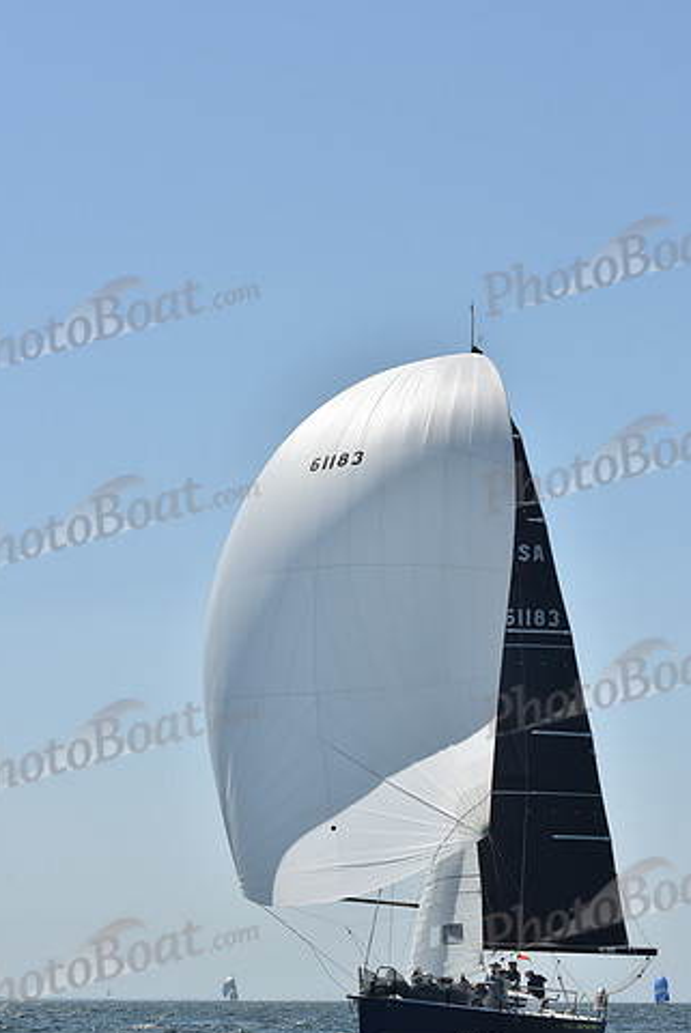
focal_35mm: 99
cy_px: 603
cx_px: 371
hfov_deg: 13.9
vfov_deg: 20.6
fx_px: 2844
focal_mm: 82
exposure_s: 1/1250
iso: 250
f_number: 9
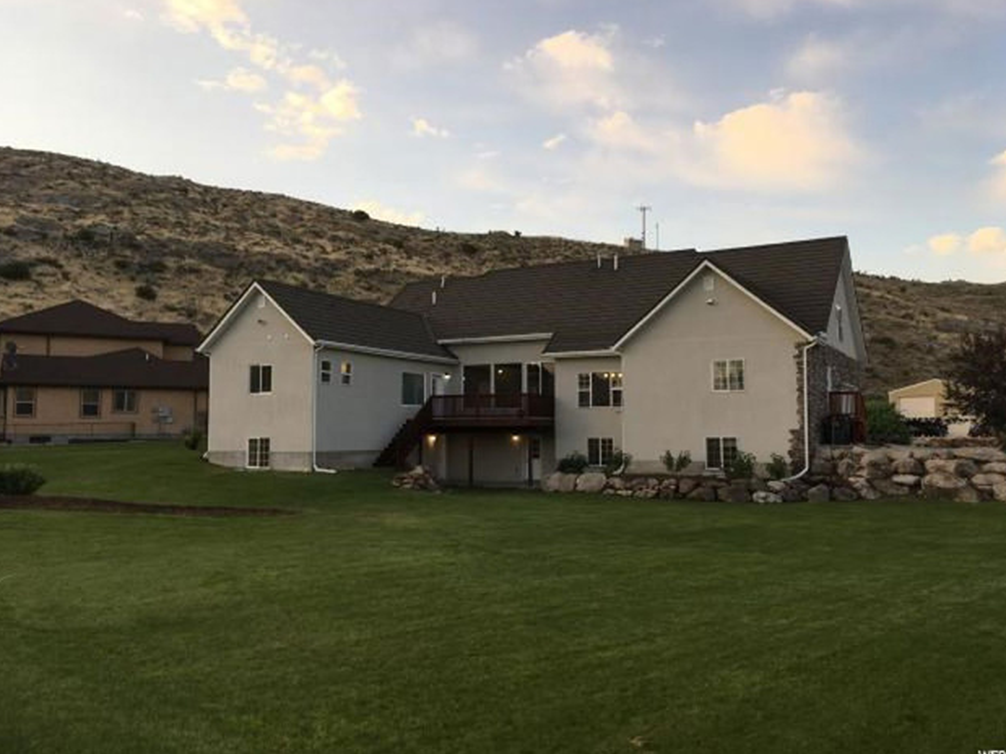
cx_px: 510
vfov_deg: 46.8
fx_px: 872
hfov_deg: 60.0
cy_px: 372
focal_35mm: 30
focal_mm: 4.15
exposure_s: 1/203
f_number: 2.2
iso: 25
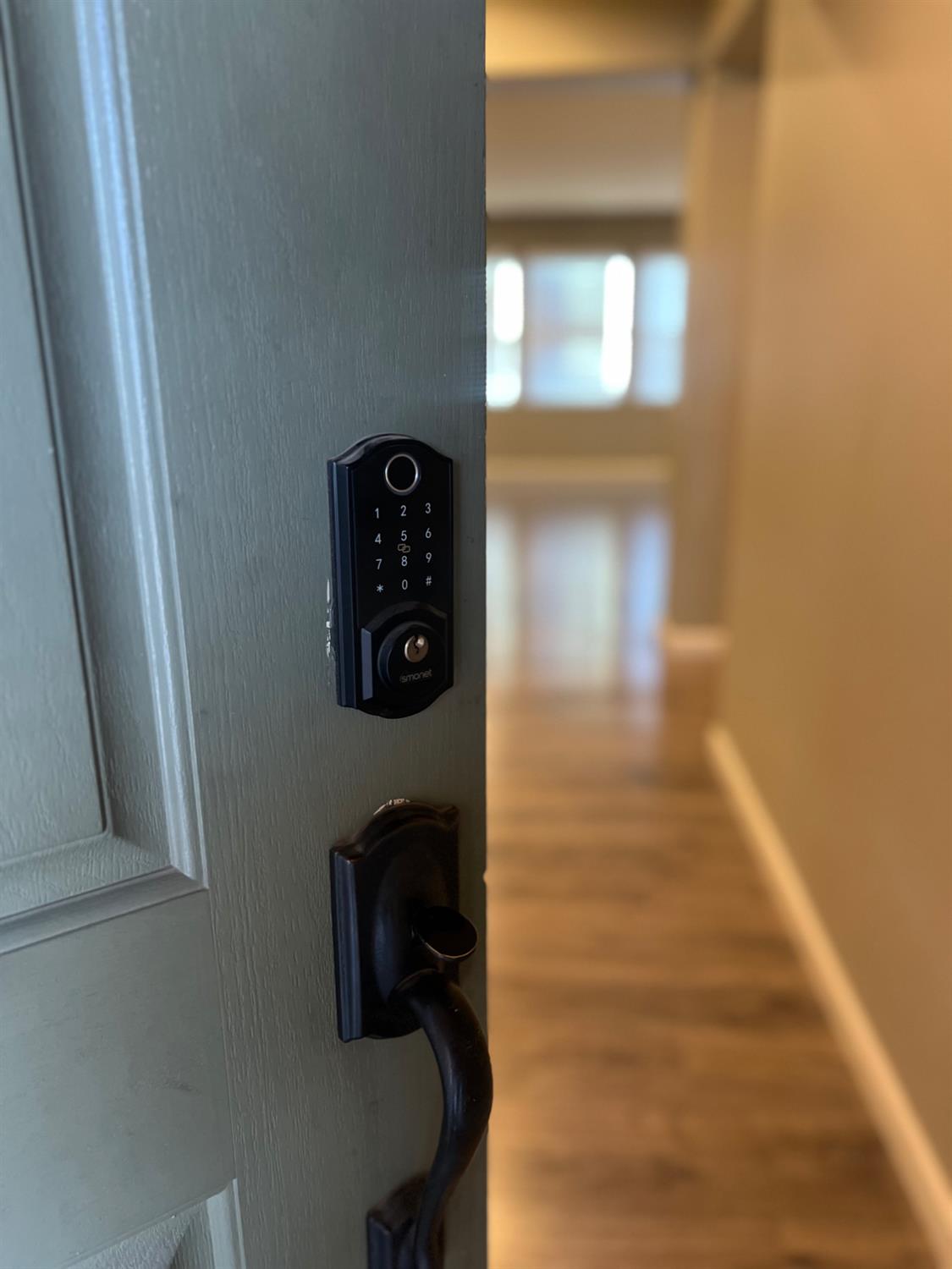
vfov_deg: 67.3
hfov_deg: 53.1
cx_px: 476
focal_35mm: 26
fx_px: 953
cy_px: 634
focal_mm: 5.7
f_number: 1.5
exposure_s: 1/60
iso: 250
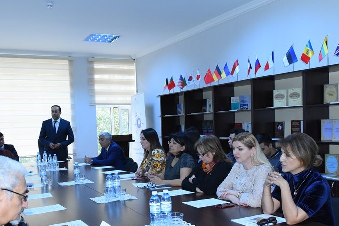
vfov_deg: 33.9
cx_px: 152
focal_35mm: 39
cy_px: 147
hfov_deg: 49.5
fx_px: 367
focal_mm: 26
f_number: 5.6
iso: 4000
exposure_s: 1/160
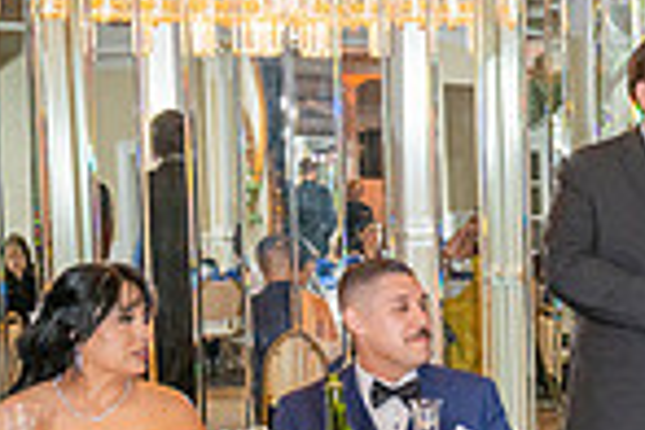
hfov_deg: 13.9
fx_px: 2436
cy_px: 459
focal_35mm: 136
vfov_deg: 10.0
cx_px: 1044
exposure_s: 1/160
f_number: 3.2
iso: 640
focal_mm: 34.5
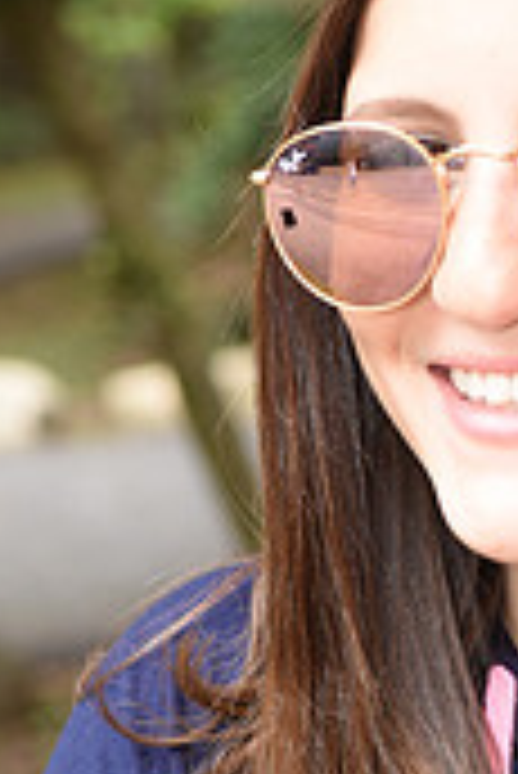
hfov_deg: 7.4
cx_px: 583
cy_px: 572
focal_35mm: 185
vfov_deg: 11.1
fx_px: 3985
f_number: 4.5
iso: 500
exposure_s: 1/200
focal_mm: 55
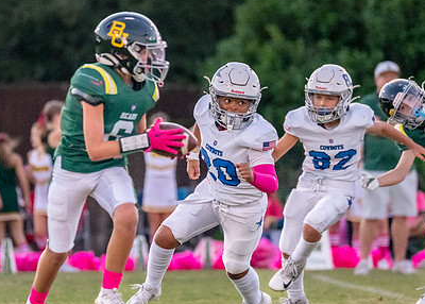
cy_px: 137
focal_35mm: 498
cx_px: 204
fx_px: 6013
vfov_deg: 2.9
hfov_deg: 4.0
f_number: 2.8
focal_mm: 200
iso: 4000
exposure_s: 1/1600
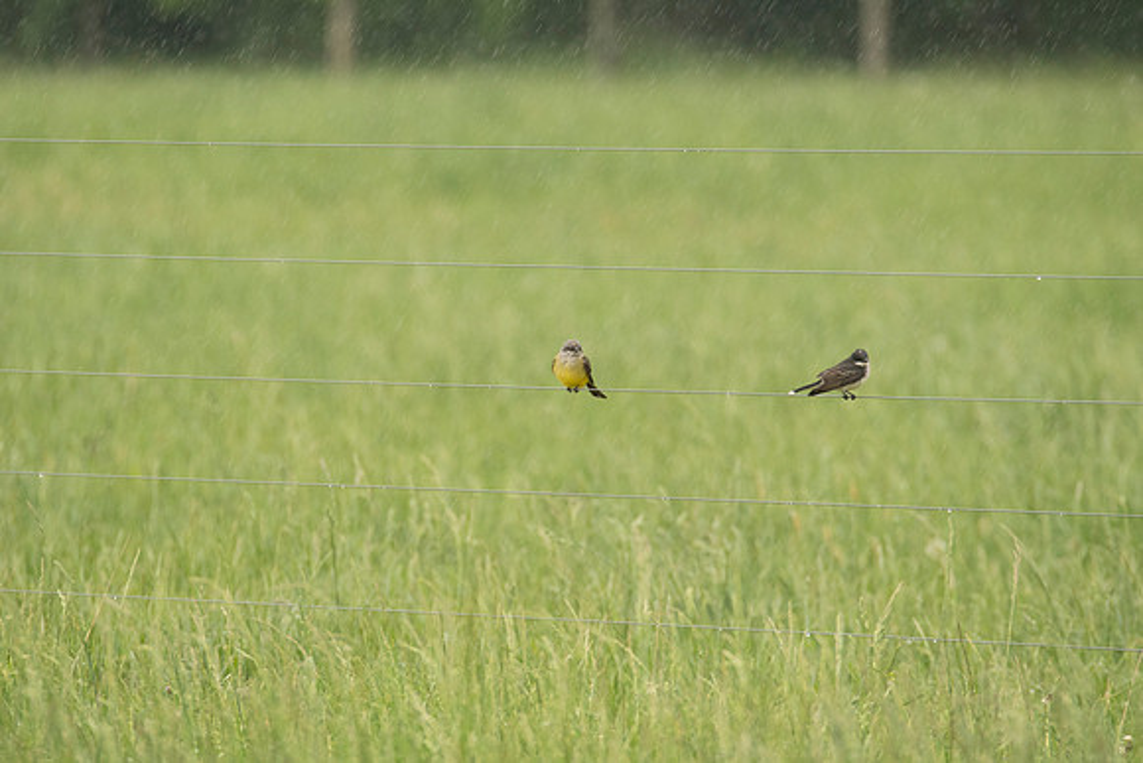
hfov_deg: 2.3
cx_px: 572
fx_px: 28580
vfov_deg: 1.5
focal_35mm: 900
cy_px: 382
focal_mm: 600
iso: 1000
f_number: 8
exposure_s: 1/400
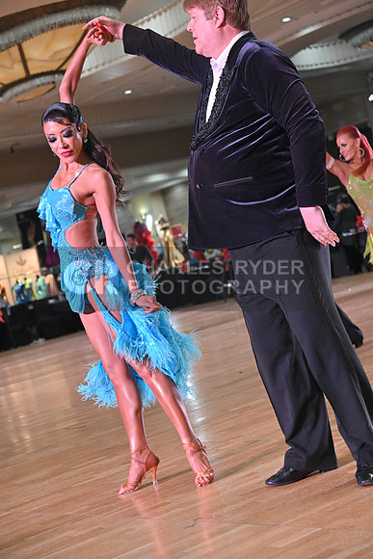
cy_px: 280
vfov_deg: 27.0
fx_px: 1165
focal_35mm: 75
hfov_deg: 18.2
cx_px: 186
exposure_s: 1/320
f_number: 5
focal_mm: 75
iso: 3200
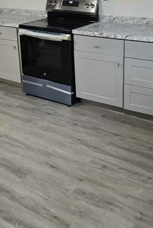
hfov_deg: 31.2
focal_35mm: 43
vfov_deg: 44.4
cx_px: 79
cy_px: 68
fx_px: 274
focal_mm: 2.2
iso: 200
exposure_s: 1/60
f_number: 2.2
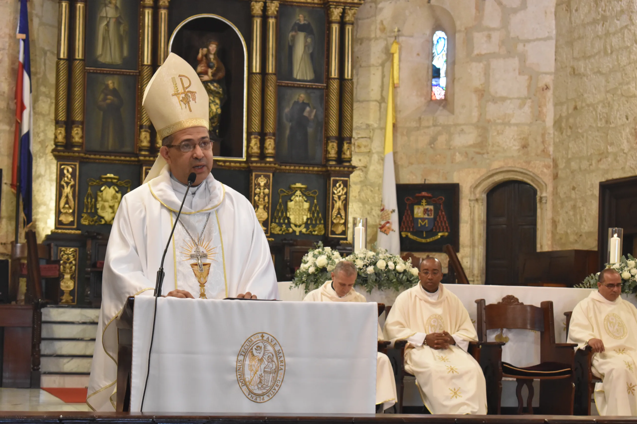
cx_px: 318
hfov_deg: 24.6
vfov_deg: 16.6
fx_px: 1460
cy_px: 212
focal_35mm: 82
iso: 2500
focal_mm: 55
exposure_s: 1/80
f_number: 5.6
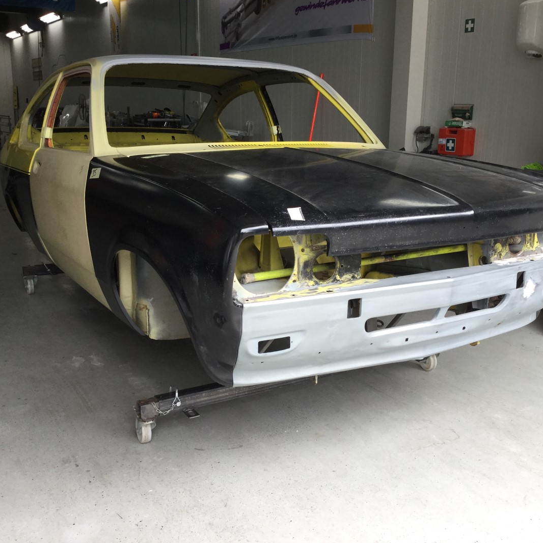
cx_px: 301
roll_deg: -2.7
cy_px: 269
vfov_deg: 44.9
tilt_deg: -16.0
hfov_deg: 44.9
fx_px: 657
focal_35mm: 37
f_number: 2.4
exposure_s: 1/100
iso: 32
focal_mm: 3.3
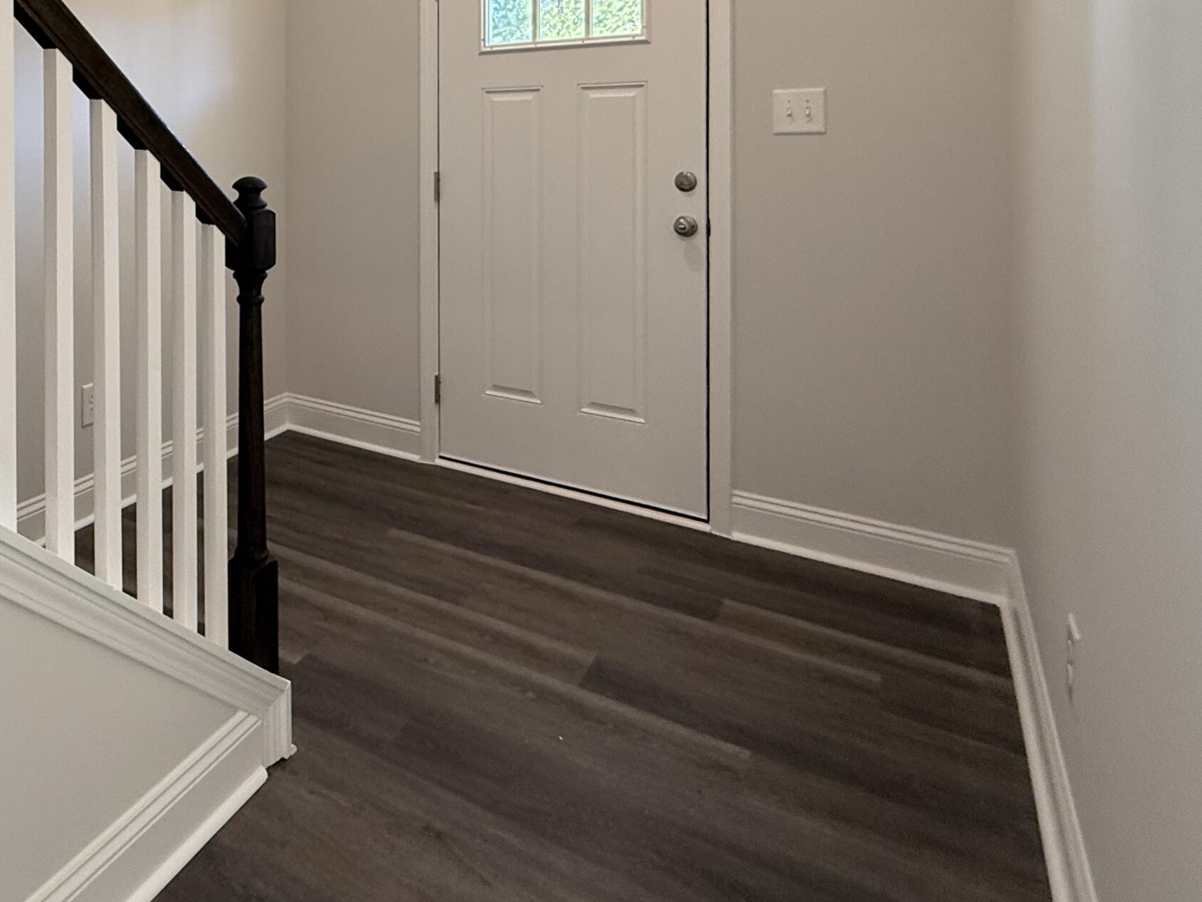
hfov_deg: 64.7
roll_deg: -0.1
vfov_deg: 50.6
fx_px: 868
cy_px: 147
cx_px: 282
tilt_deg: -1.2
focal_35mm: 25
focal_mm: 2.22
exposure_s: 1/120
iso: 320
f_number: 2.2
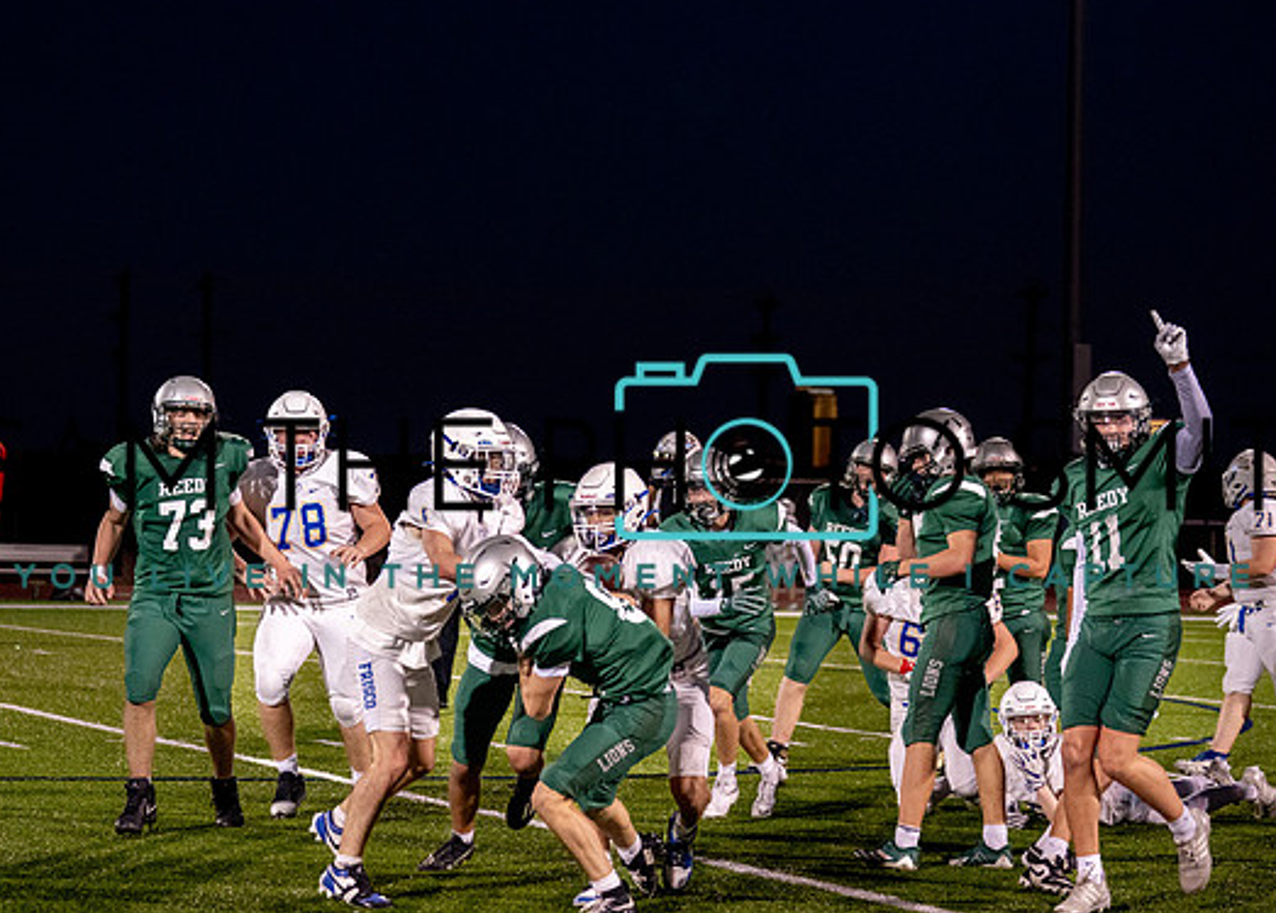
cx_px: 536
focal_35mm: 106
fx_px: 3843
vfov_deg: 13.5
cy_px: 349
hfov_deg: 18.8
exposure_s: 1/1000
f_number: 2.8
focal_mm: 70
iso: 3200
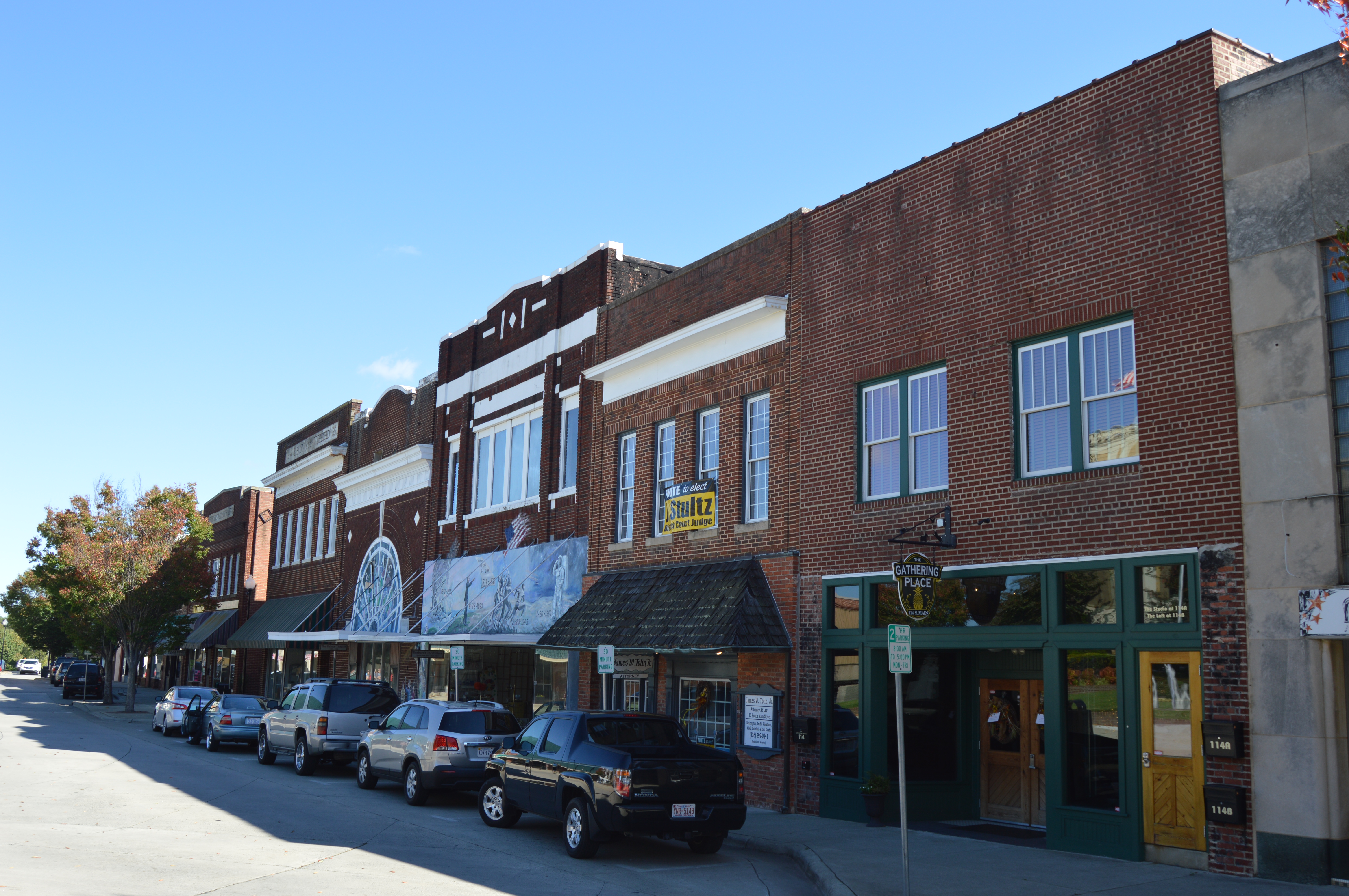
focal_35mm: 33
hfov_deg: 57.3
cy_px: 448
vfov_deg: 39.9
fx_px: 1235
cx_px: 674
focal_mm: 22
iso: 100
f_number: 6.3
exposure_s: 1/160
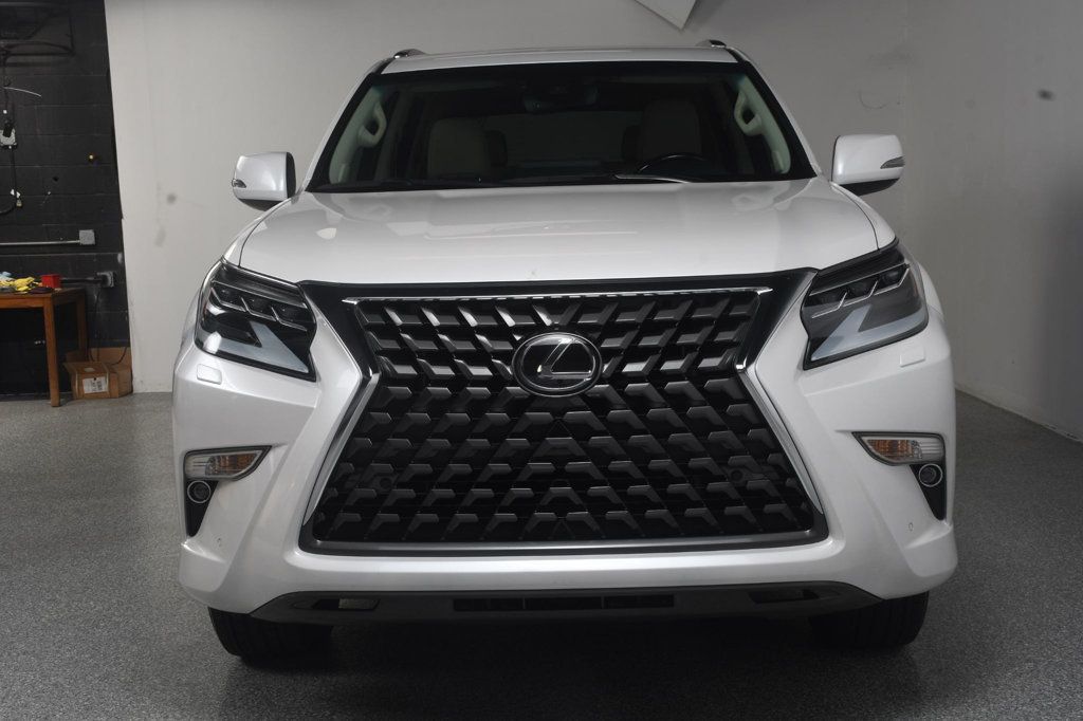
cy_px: 360
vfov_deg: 28.1
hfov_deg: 41.1
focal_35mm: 48
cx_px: 542
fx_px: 1443
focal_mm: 32
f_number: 13
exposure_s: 1/200
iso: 100
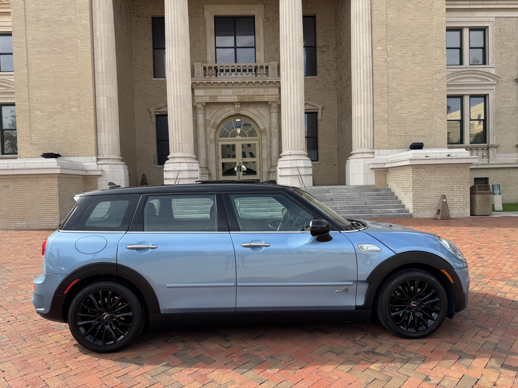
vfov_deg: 56.8
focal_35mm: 24
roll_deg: +1.3
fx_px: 359
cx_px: 259
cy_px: 194
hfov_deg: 71.6
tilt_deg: -2.3
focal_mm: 6.76
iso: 80
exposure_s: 1/1524
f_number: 1.78
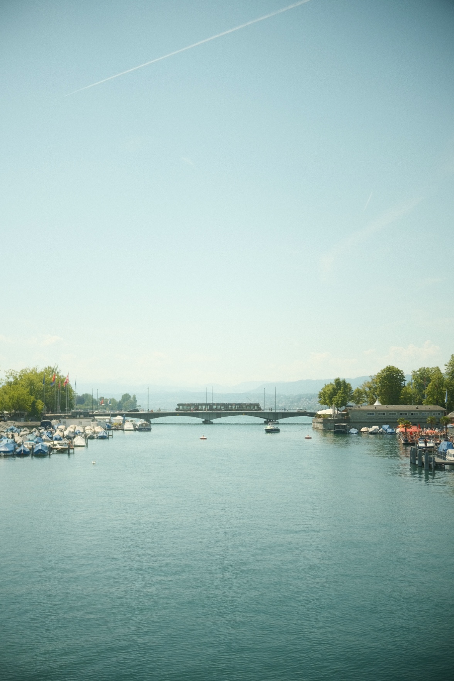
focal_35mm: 41
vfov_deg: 47.4
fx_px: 776
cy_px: 340
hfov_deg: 32.6
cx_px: 227
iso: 640
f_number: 2.8
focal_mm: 27
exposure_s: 1/4000
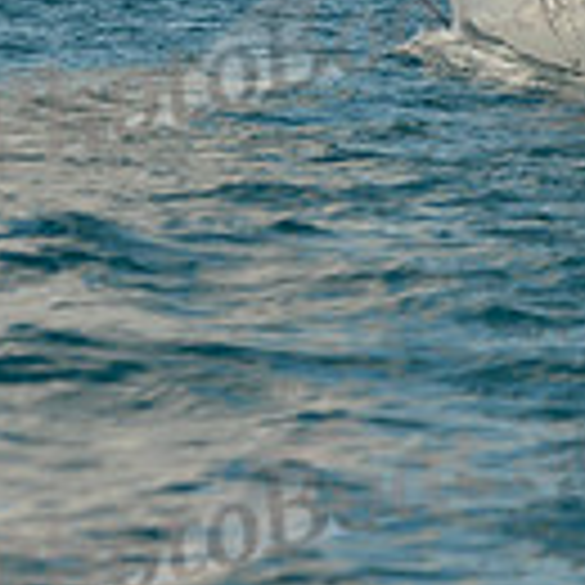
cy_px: -241
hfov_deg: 3.8
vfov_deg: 3.8
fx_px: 8833
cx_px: 846
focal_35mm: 462
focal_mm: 122
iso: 200
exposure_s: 1/800
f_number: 6.3
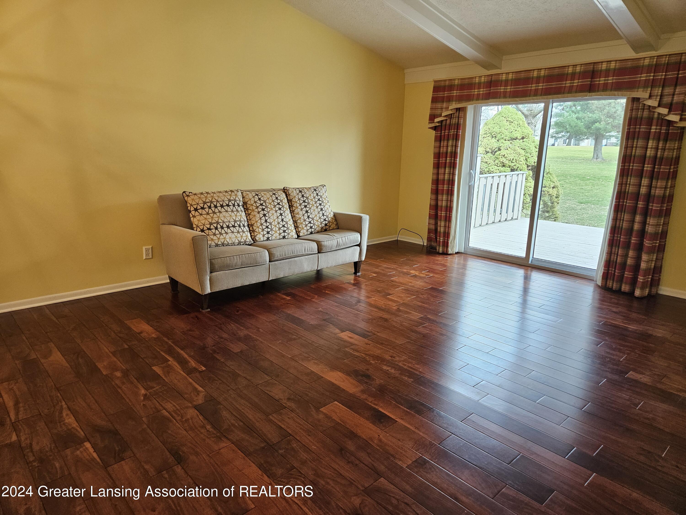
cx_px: 343
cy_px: 258
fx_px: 456
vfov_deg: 58.9
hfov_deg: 73.9
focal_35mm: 23
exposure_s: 1/120
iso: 200
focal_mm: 5.4
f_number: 1.8
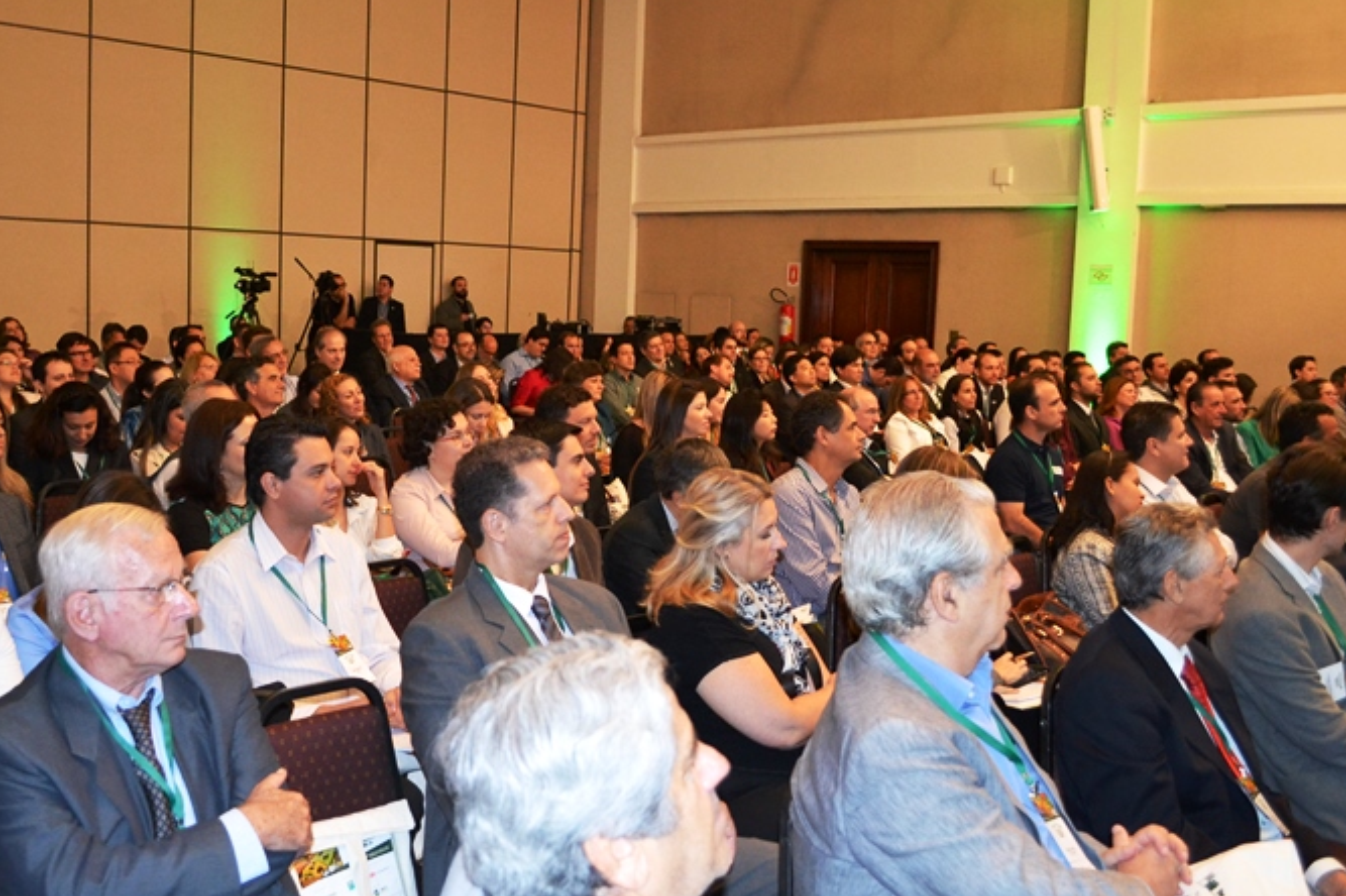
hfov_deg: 53.0
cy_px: 447
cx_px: 597
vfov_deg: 36.8
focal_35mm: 36
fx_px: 1345
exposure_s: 1/60
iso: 2200
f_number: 3.8
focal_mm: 20
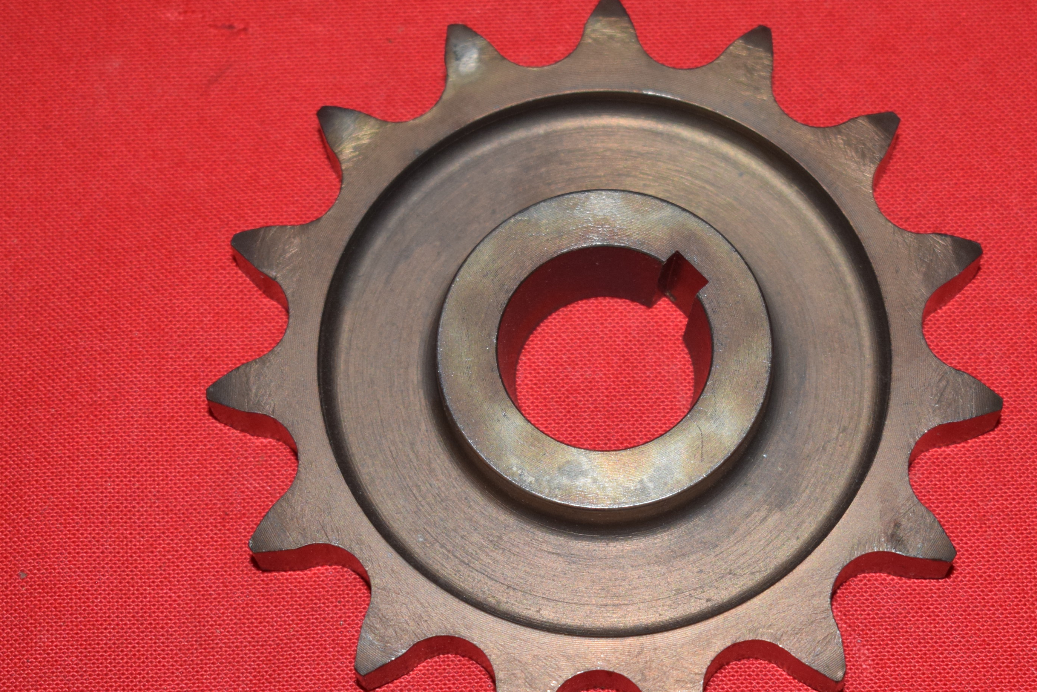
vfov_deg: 13.3
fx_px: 2968
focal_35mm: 103
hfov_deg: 19.8
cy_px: 385
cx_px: 614
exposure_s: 1/160
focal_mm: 42
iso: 640
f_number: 5
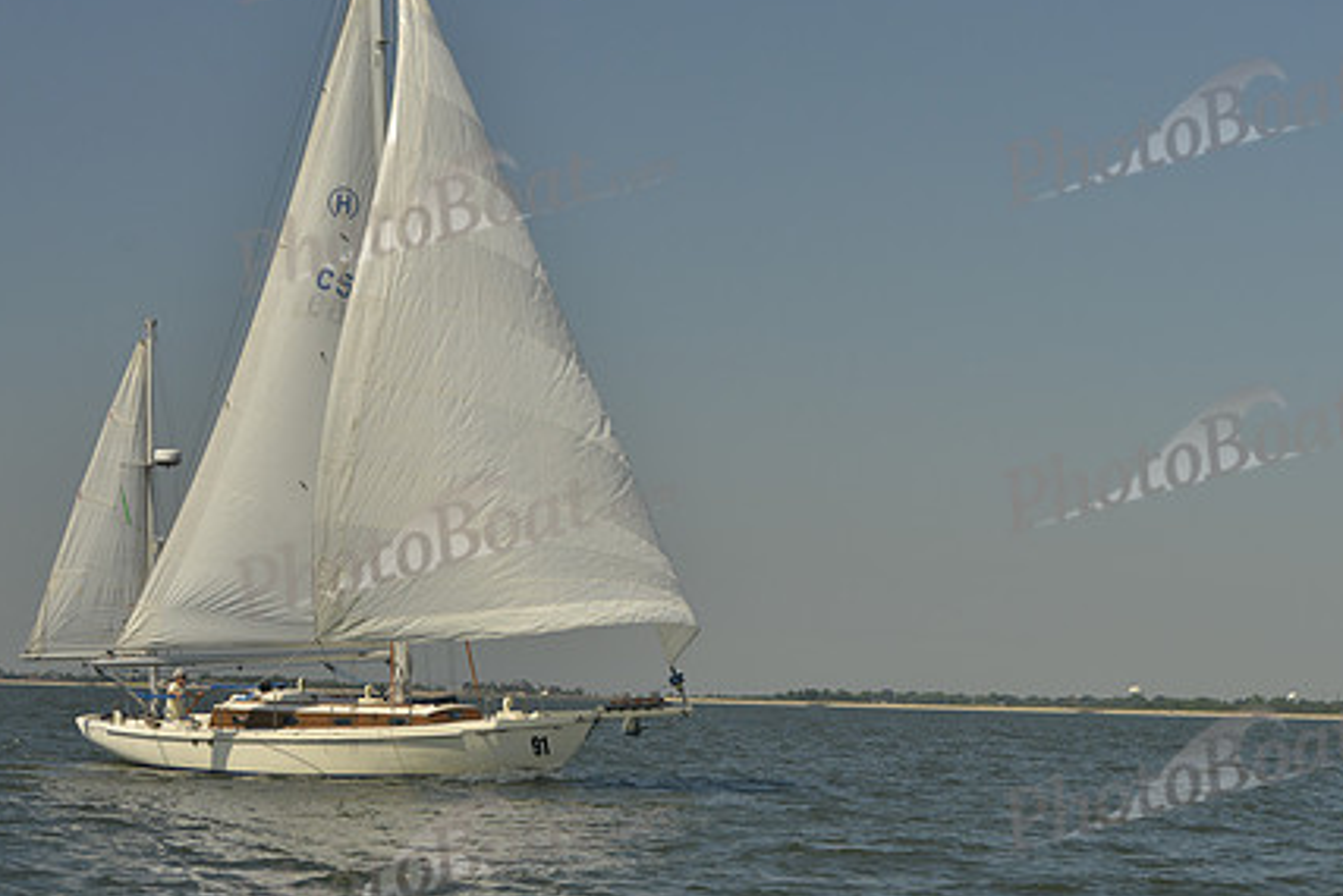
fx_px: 3545
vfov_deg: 14.4
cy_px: 332
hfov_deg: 21.4
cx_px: 843
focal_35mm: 95
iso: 200
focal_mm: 70
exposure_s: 1/1000
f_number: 7.1
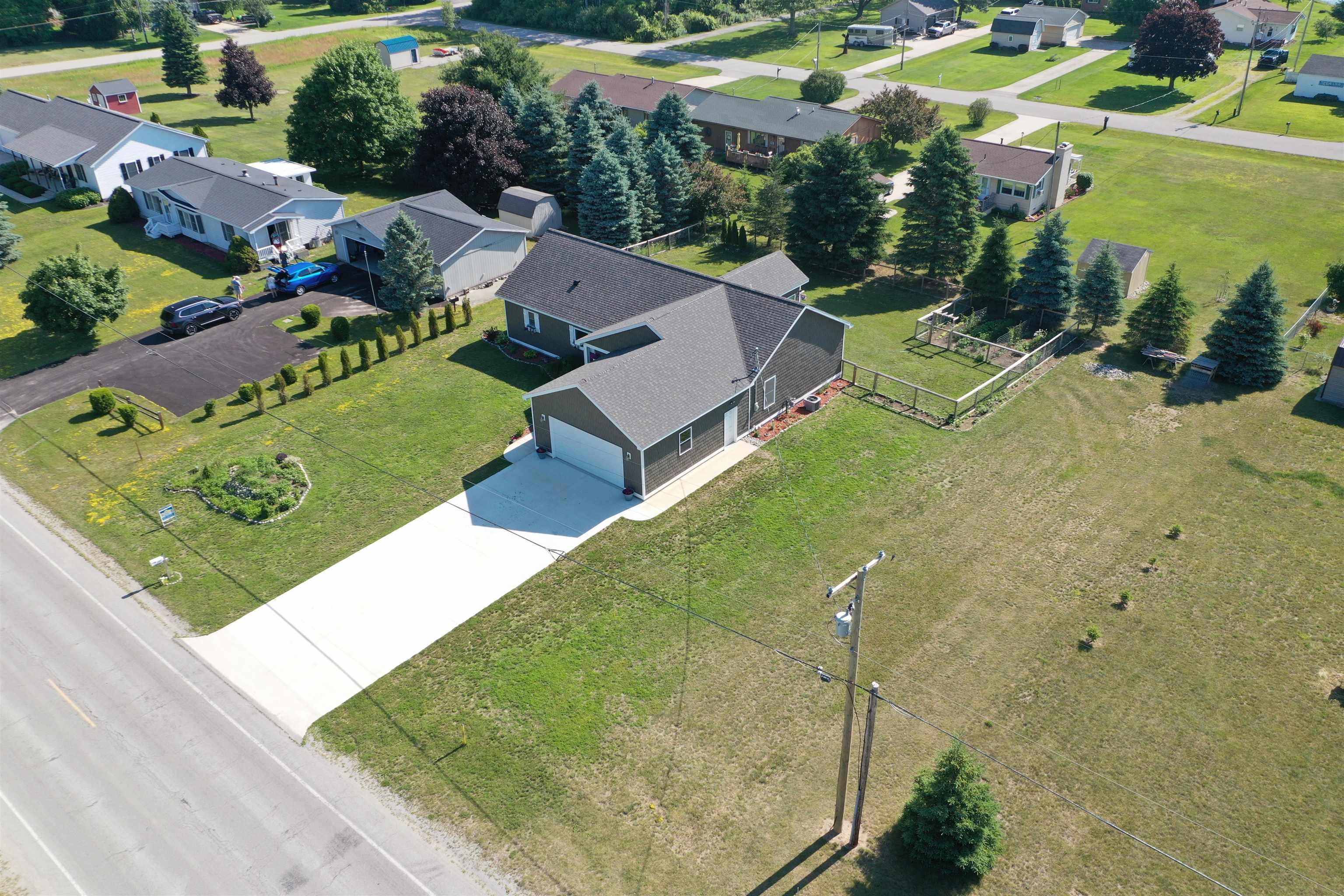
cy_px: 448
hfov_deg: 65.5
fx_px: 1045
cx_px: 672
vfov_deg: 46.4
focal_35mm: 28
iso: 100
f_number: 4.5
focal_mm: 10.26
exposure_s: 1/160
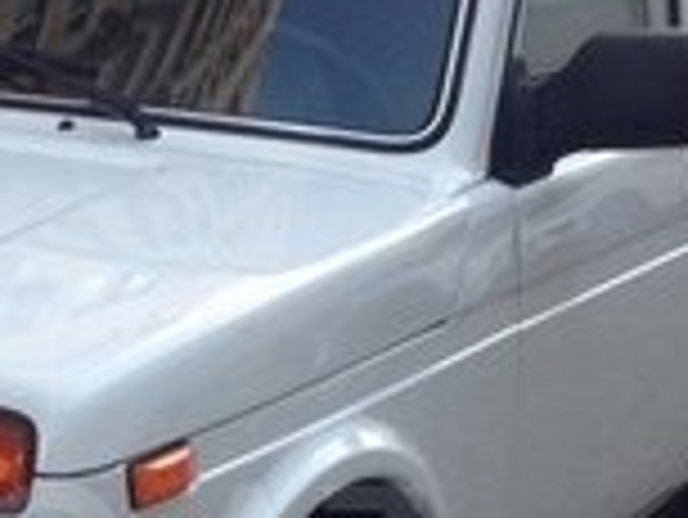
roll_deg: +0.1
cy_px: 552
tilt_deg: -11.3
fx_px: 2824
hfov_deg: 13.6
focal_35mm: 142
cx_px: -36
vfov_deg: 10.4
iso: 50
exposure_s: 1/60
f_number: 2.4
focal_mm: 4.12
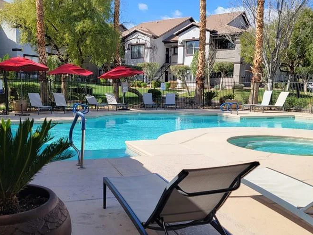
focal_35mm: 37
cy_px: 137
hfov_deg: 49.9
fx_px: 335
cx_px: 130
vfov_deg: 38.6
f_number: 1.8
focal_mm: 6.7
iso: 16
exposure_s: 1/542
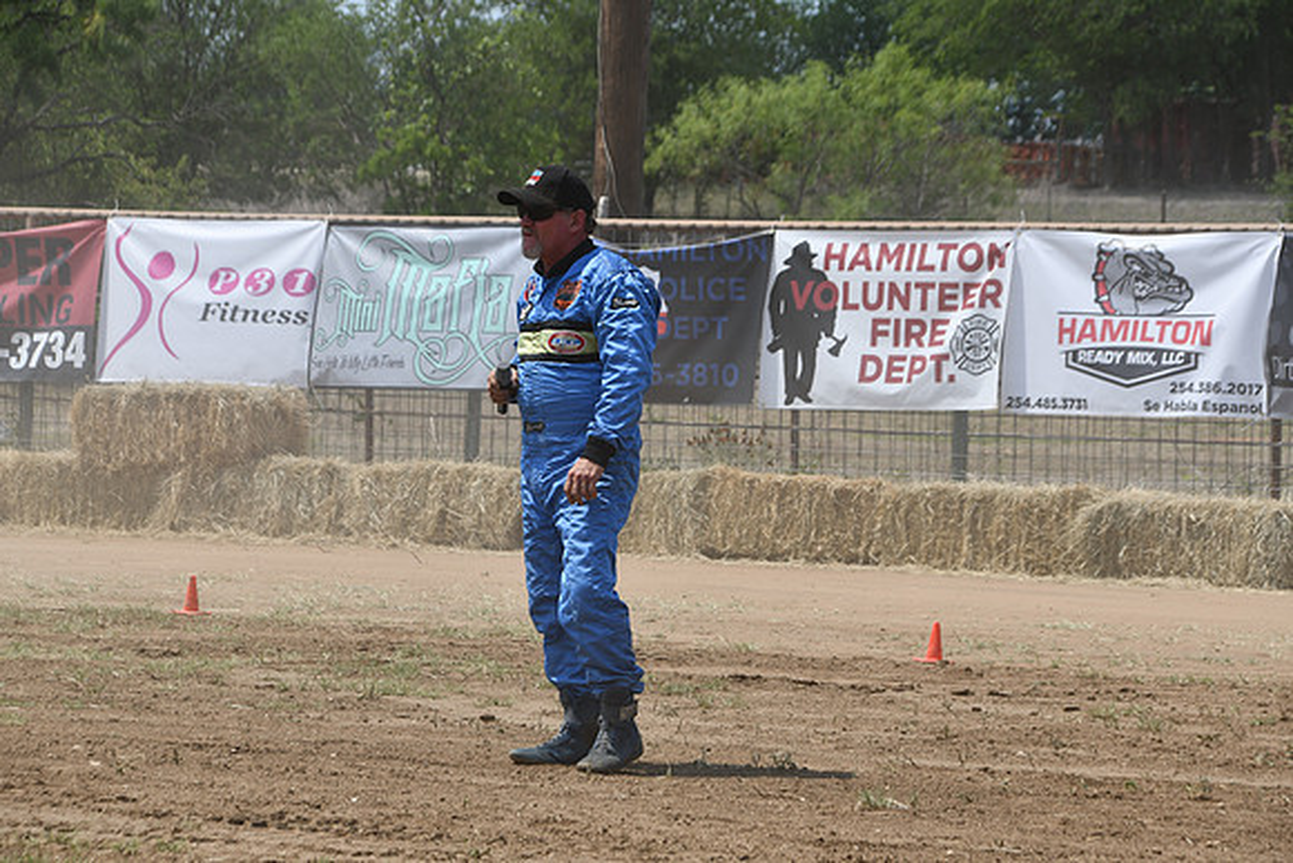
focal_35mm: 195
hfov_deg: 10.5
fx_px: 7005
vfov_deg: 7.0
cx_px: 646
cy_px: 432
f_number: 10
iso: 100
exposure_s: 1/400
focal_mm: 130
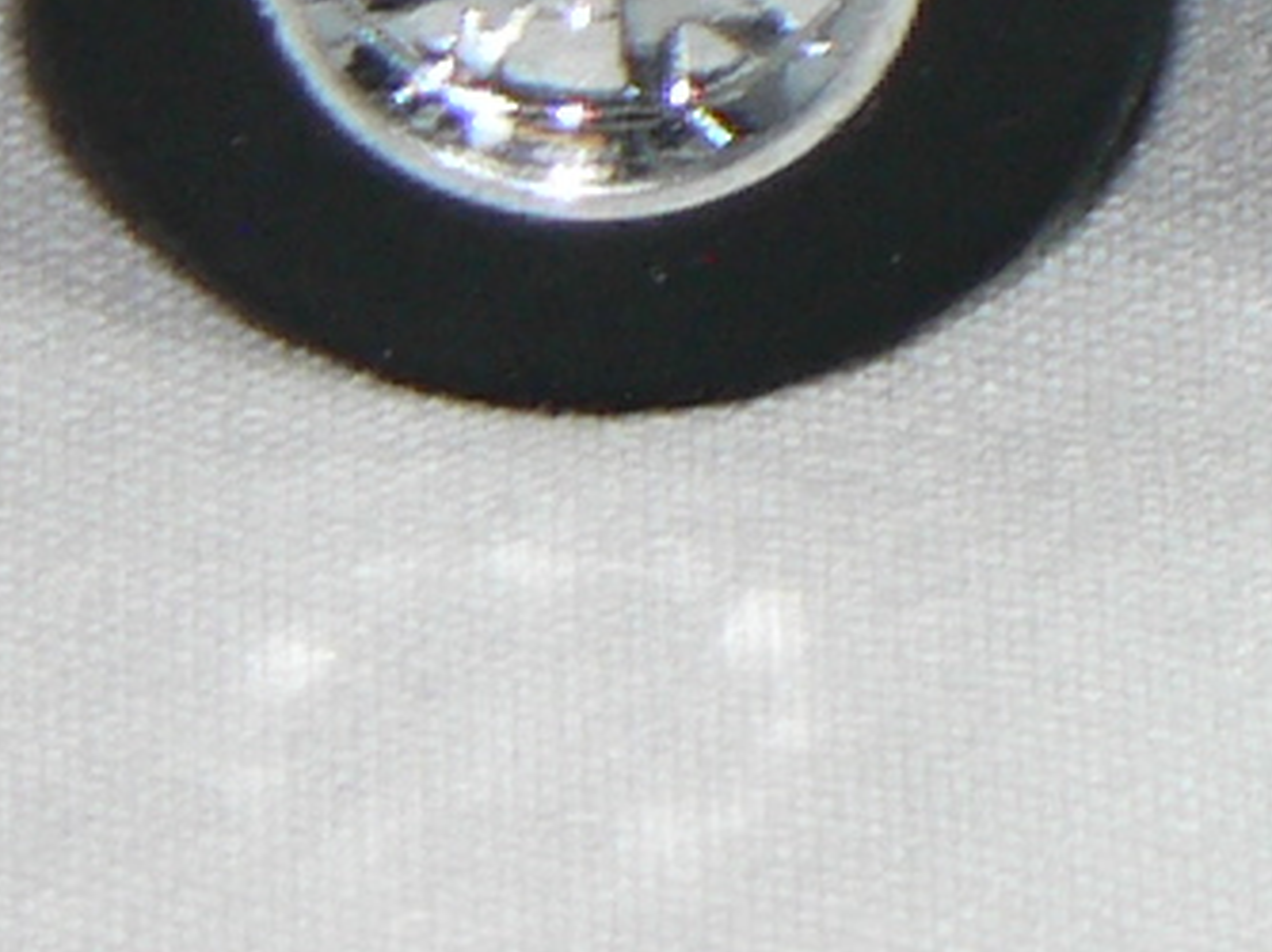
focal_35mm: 997
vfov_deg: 1.5
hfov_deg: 2.0
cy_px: -1108
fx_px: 36609
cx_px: 3382
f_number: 3.2
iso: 80
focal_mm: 21.6
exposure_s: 1/60
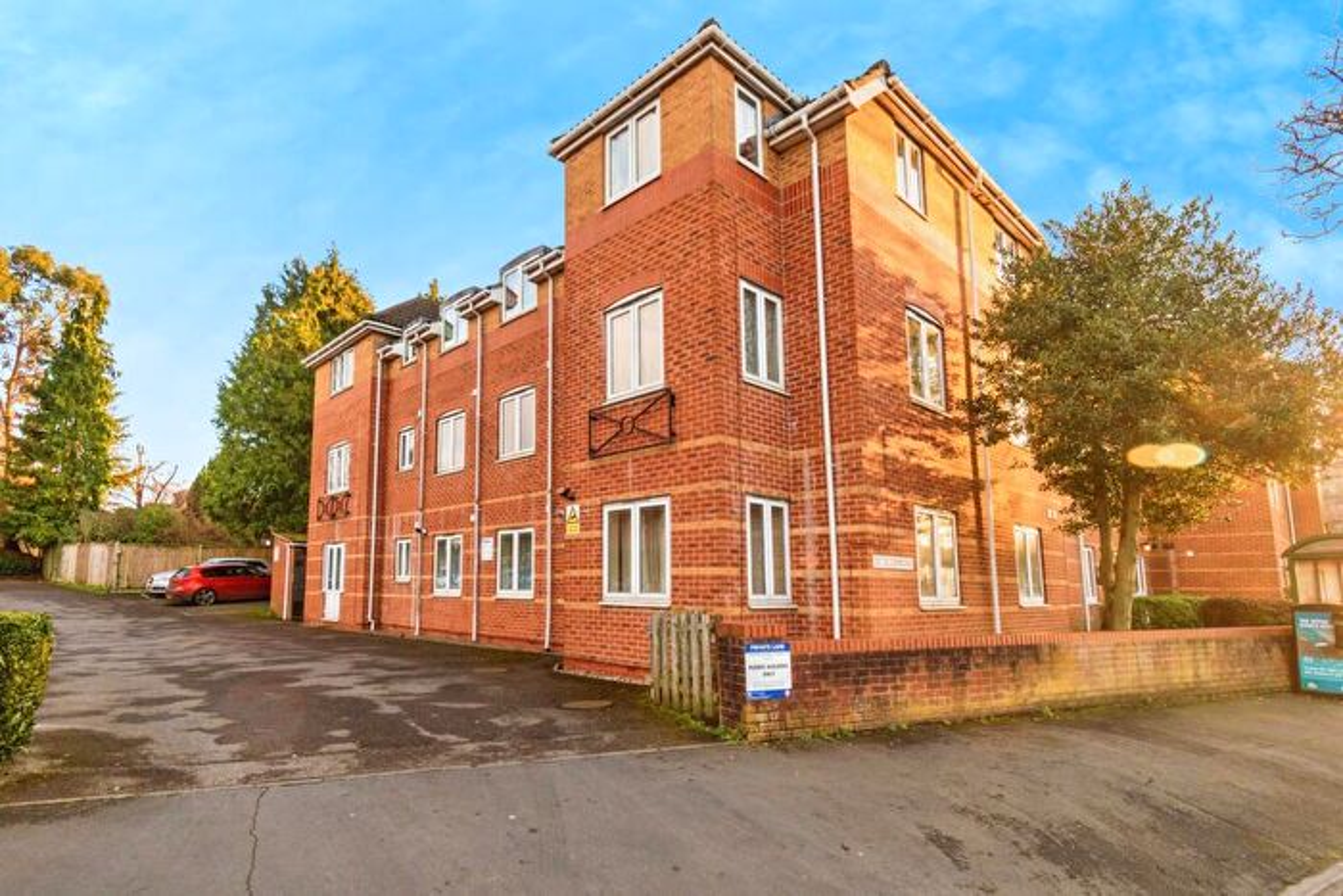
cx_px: 672
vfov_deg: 70.5
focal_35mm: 17
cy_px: 448
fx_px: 634
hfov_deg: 93.3
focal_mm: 11.5
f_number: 8
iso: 400
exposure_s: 1/160
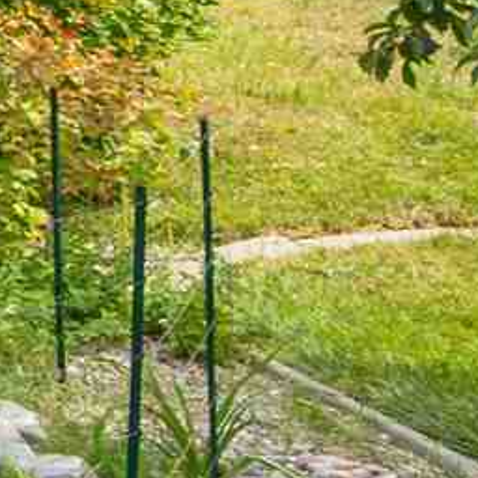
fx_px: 2234
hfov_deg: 6.4
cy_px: -112
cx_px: -1888
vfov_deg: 11.9
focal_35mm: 143
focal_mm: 14
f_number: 8
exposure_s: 1/20
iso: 100
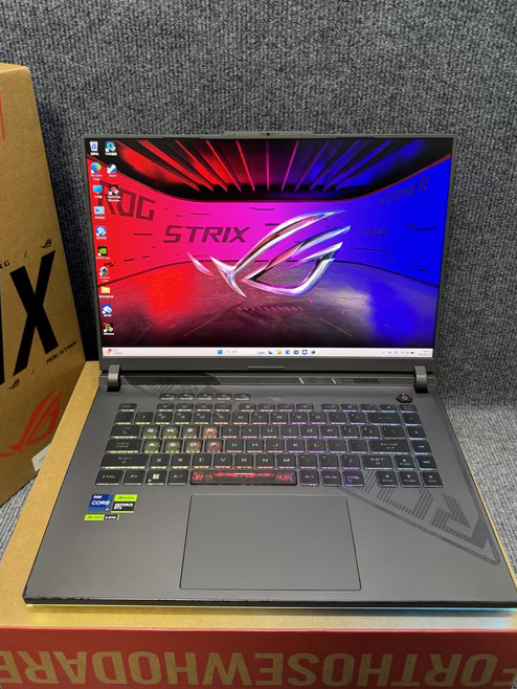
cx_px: 248
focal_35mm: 28
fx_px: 557
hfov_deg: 49.8
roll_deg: +1.1
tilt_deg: -31.3
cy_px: 330
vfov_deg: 63.4
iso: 160
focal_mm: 6.76
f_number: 1.78
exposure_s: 1/50
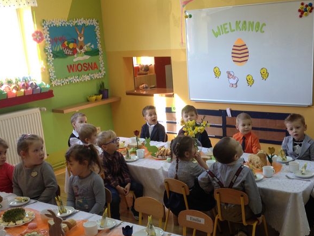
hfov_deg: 37.4
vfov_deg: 28.4
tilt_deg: -18.6
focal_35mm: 51
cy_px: 154
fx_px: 463
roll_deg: +3.1
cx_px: 179
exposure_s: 1/40
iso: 50
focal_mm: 4.28
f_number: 2.4
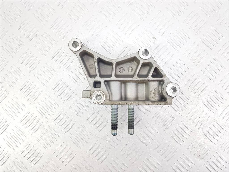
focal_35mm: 26
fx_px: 172
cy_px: 86
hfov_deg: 67.3
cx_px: 114
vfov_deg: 53.1
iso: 50
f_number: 1.7
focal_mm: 4.2
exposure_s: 1/50
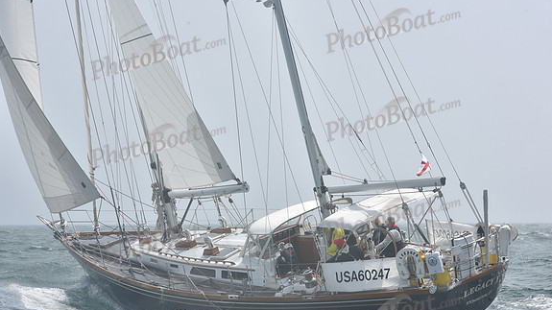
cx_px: 276
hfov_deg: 28.6
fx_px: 1083
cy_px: 180
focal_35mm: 74
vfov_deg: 16.3
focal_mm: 70
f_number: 13
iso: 320
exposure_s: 1/800
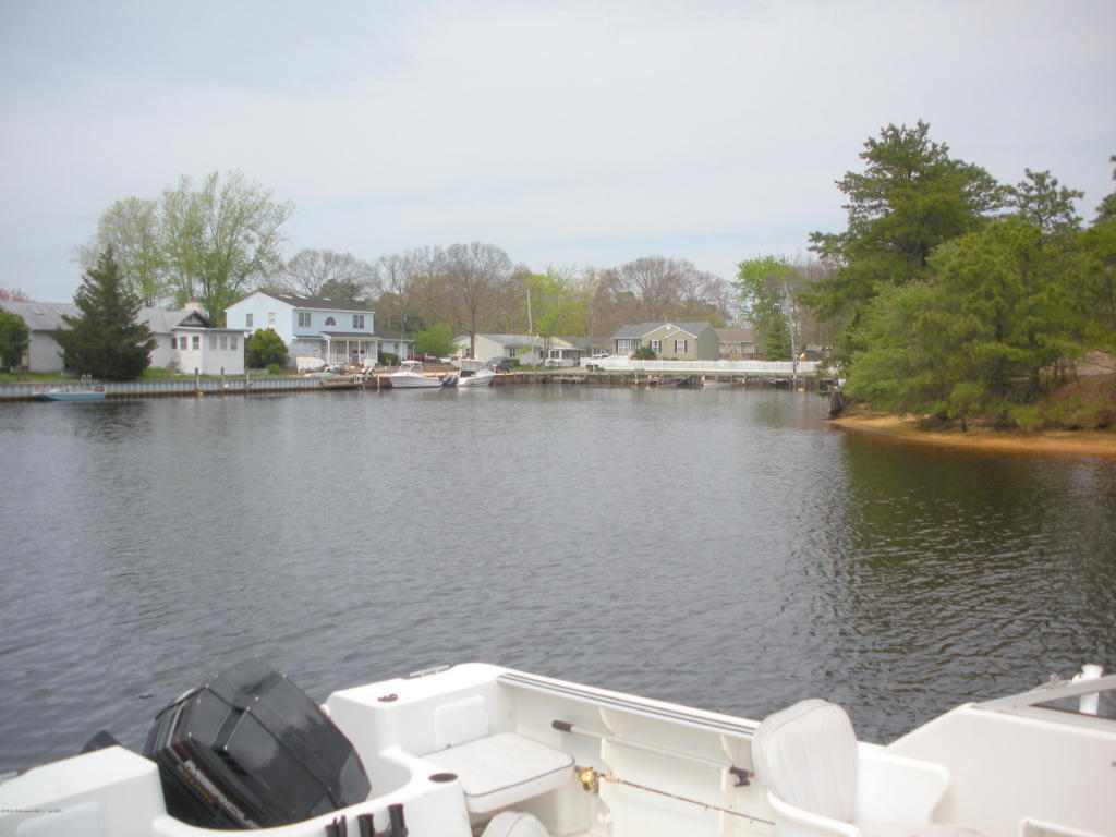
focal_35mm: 35
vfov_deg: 40.7
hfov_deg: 52.6
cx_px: 558
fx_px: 1128
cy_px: 418
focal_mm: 6.3
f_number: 3.5
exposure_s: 1/1188
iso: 92
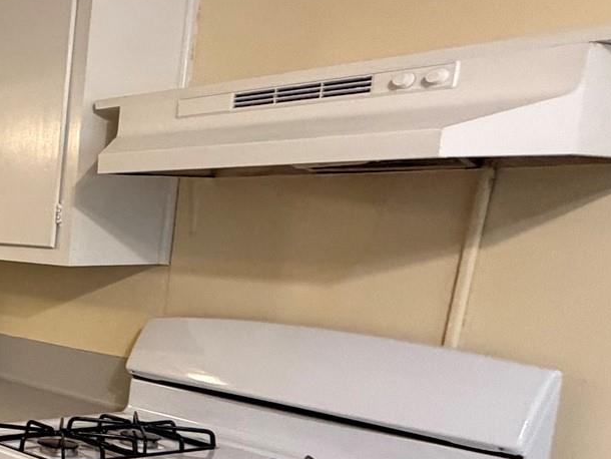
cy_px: 339
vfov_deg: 30.4
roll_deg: -0.3
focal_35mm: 47
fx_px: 830
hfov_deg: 27.1
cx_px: -325
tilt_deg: -9.0
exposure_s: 1/60
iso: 400
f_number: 2.2
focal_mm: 2.22
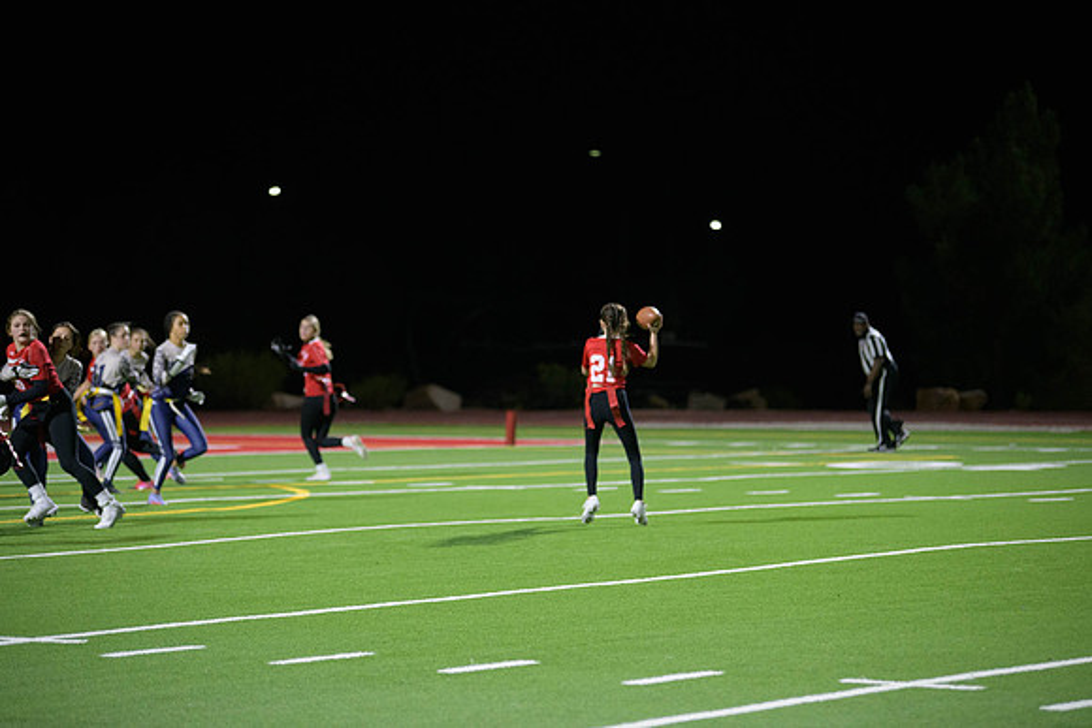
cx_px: 546
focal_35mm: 135
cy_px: 364
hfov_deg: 15.2
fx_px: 4096
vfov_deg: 10.2
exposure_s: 1/640
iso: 4000
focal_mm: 135
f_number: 2.8
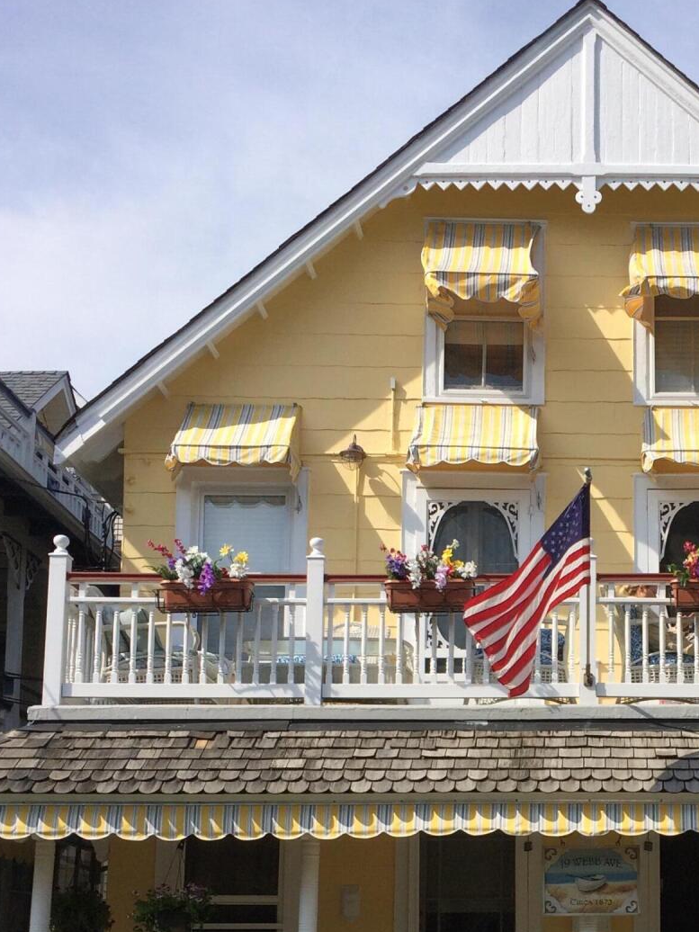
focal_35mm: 56
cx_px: 606
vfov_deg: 33.2
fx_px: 1508
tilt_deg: +6.4
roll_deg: +1.0
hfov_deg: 25.4
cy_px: 762
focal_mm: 4.15
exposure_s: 1/2564
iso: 32
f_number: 2.2
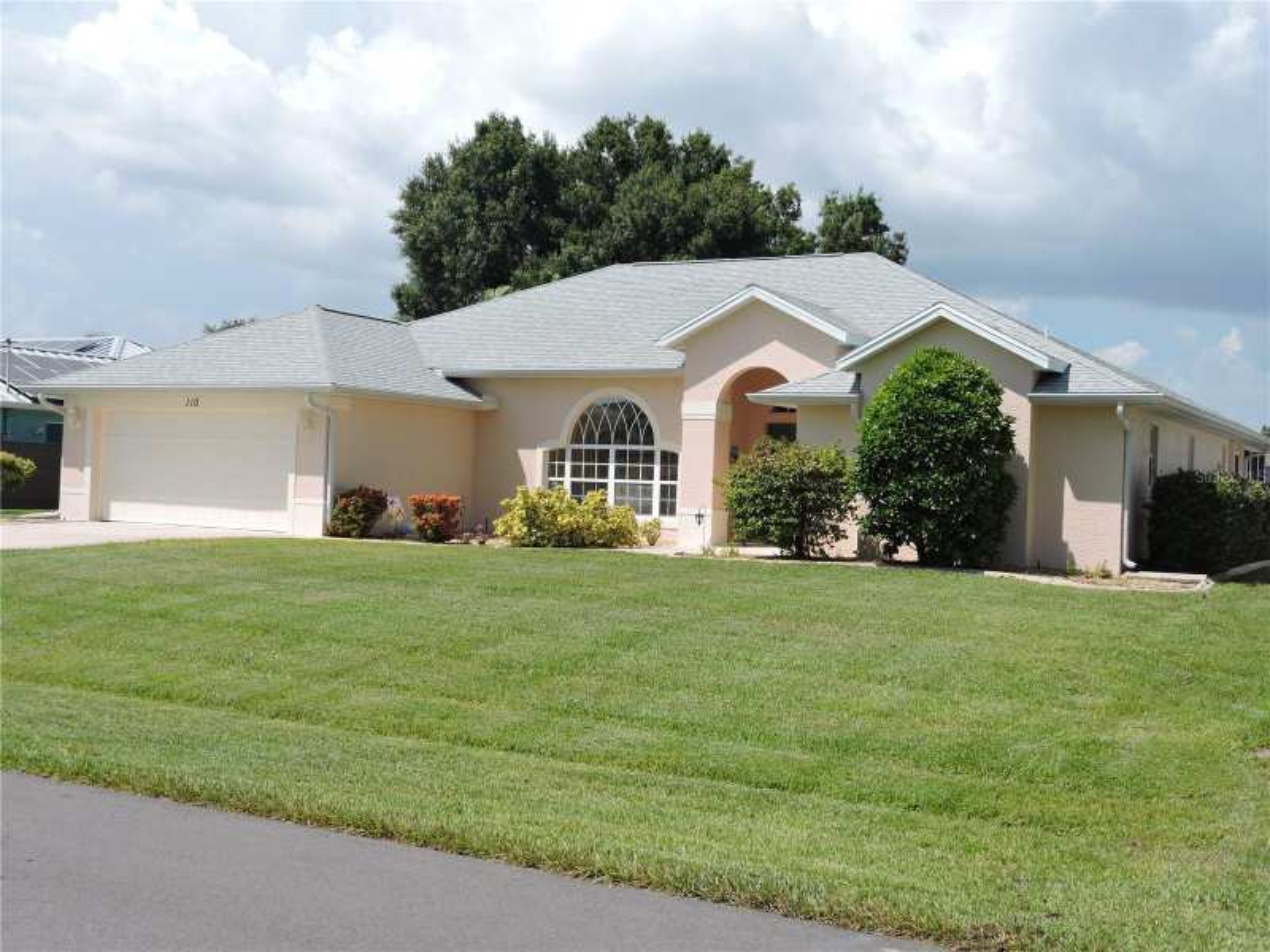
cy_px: 476
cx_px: 635
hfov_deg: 46.8
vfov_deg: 36.0
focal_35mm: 40
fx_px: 1468
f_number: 3.8
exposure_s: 1/1000
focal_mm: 7.2
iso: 100
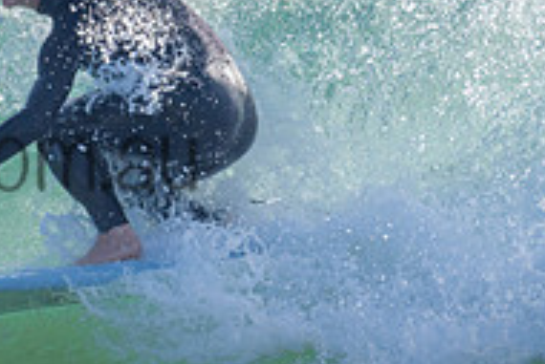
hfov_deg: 1.1
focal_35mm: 1870
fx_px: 28330
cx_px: 82
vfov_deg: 0.7
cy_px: 41
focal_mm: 500
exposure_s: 1/2000
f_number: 5.6
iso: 180
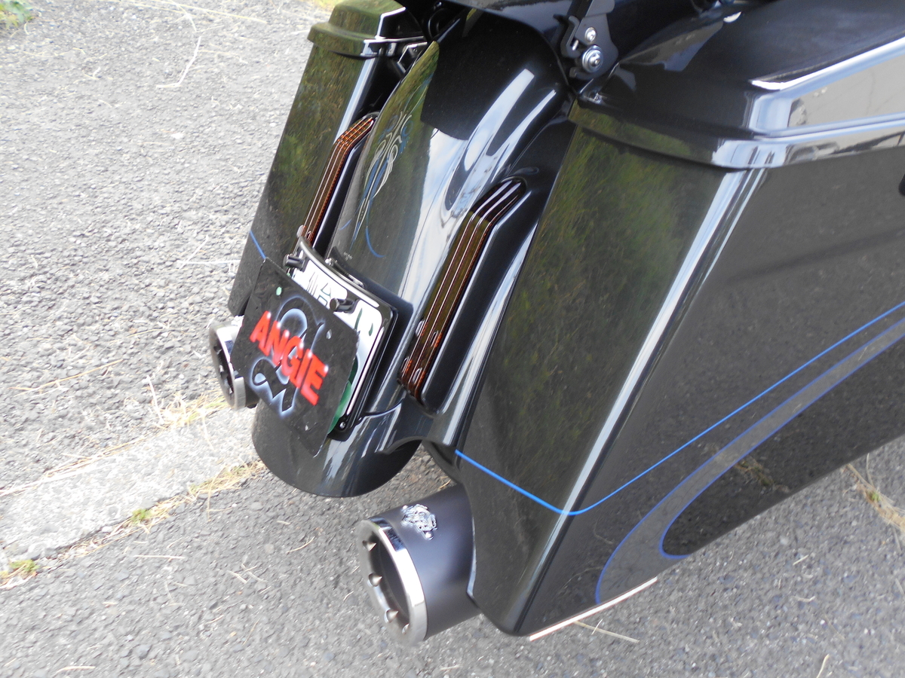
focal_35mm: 34
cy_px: 339
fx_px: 889
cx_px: 452
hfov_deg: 54.0
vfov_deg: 41.8
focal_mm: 5.8
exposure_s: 1/30
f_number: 3.6
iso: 80
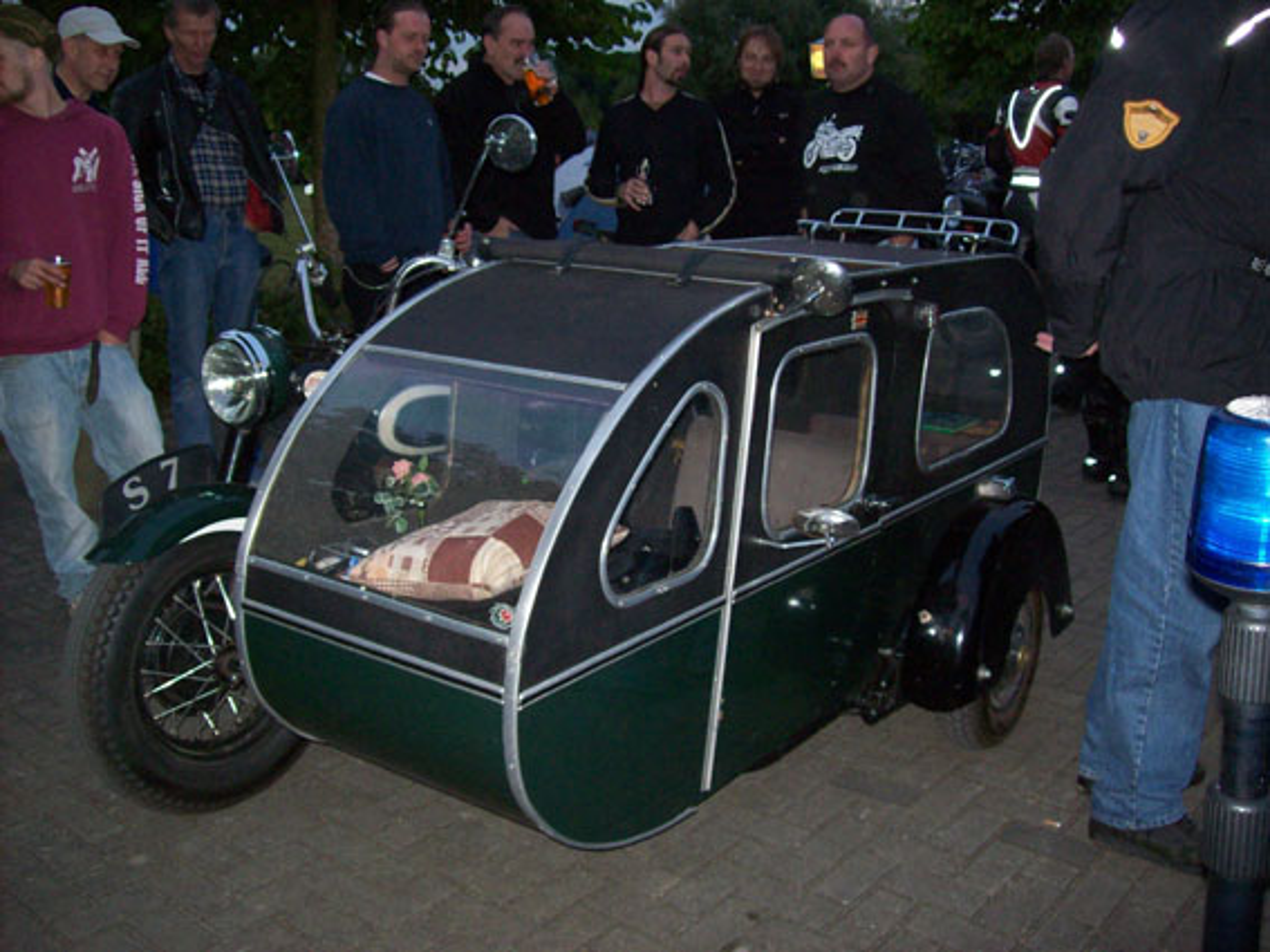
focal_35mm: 36
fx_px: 1320
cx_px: 635
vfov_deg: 39.6
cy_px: 476
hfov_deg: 51.4
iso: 200
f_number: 2.7
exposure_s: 1/64
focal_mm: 6
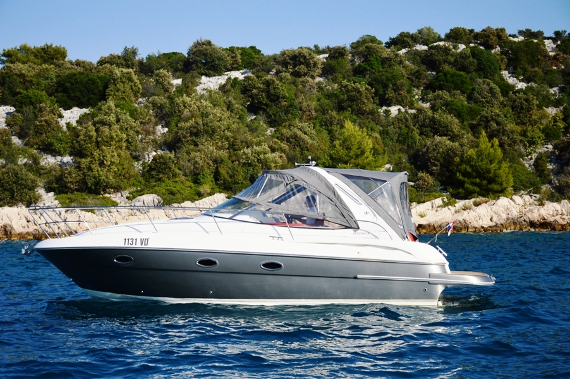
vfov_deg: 20.1
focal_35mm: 68
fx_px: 1068
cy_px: 190
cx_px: 285
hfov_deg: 29.9
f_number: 4.5
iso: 220
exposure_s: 1/4000
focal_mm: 45
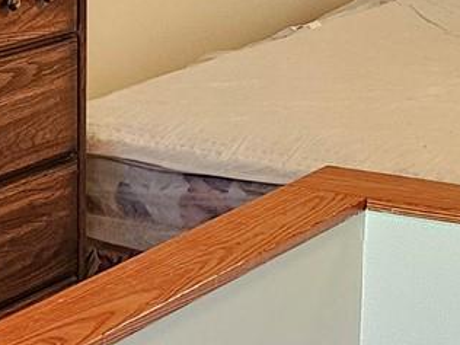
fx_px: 1980
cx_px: 543
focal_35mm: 149
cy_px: -4
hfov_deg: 12.9
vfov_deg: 9.9
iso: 640
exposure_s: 1/40
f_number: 1.8
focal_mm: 5.4
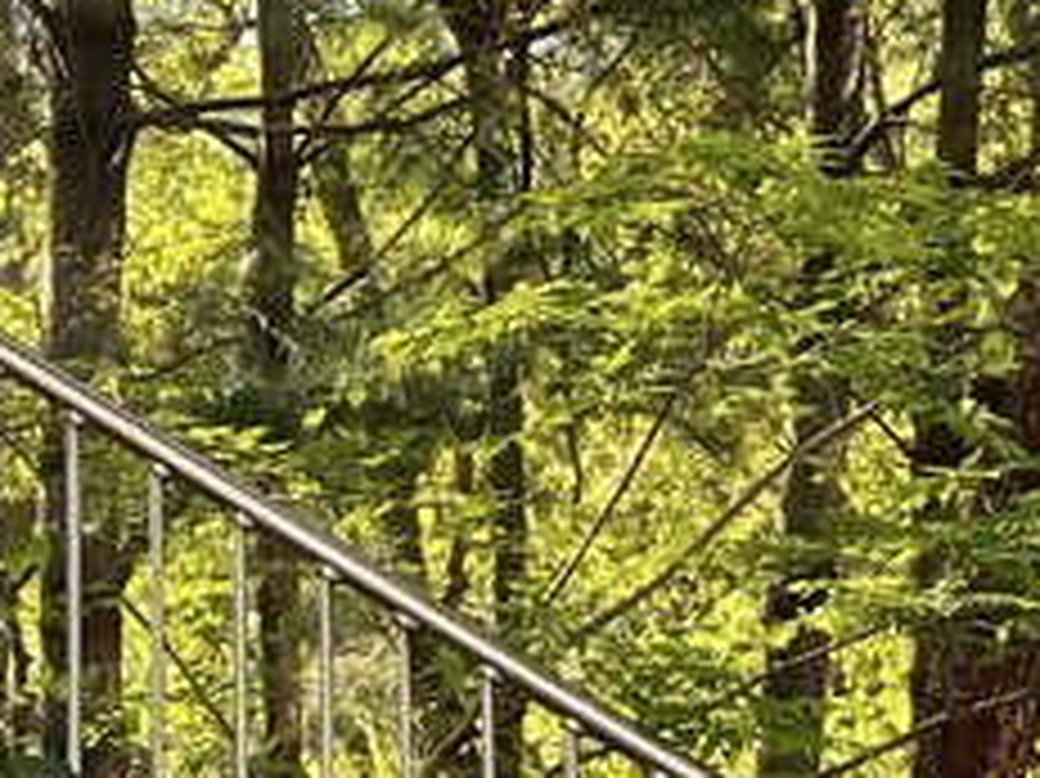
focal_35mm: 144
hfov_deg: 13.6
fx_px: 4324
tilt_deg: +0.6
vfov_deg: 9.1
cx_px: 41
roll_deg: +0.0
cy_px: 1947
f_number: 1.6
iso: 50
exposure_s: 1/583
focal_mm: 5.1
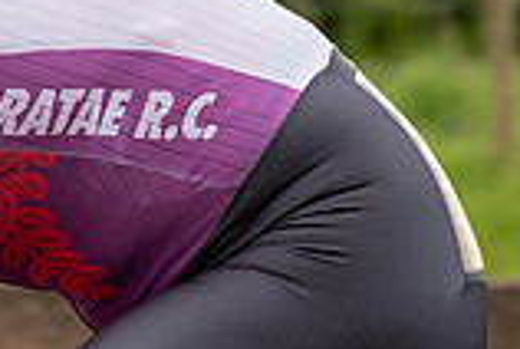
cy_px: 357
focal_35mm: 621
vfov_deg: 2.2
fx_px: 8987
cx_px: 88
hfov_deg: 3.3
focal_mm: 70
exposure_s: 1/1000
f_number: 3.5
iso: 200
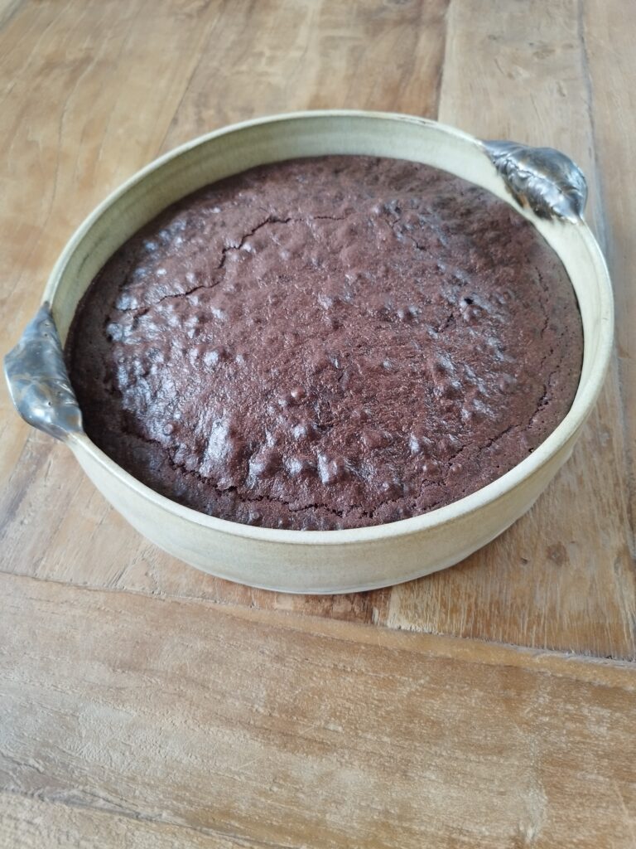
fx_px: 612
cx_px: 318
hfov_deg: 54.9
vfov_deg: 69.4
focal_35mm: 25
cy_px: 424
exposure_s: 1/50
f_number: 1.89
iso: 420
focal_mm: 5.95
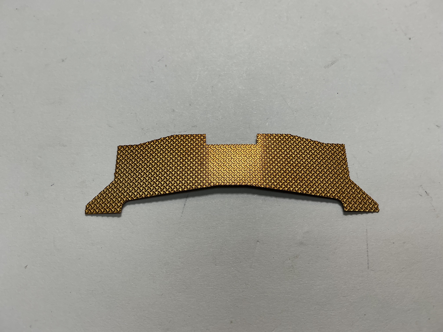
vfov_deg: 48.2
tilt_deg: -70.7
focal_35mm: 29
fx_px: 371
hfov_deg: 61.7
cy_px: 166
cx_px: 222
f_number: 1.8
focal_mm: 3
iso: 25
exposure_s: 1/262
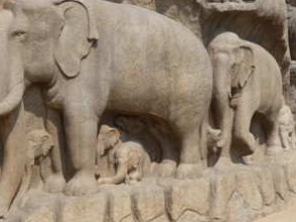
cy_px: 91
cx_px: 123
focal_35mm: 79
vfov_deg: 18.6
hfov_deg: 24.7
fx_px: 675
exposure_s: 1/640
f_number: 4.1
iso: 80
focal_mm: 10.4
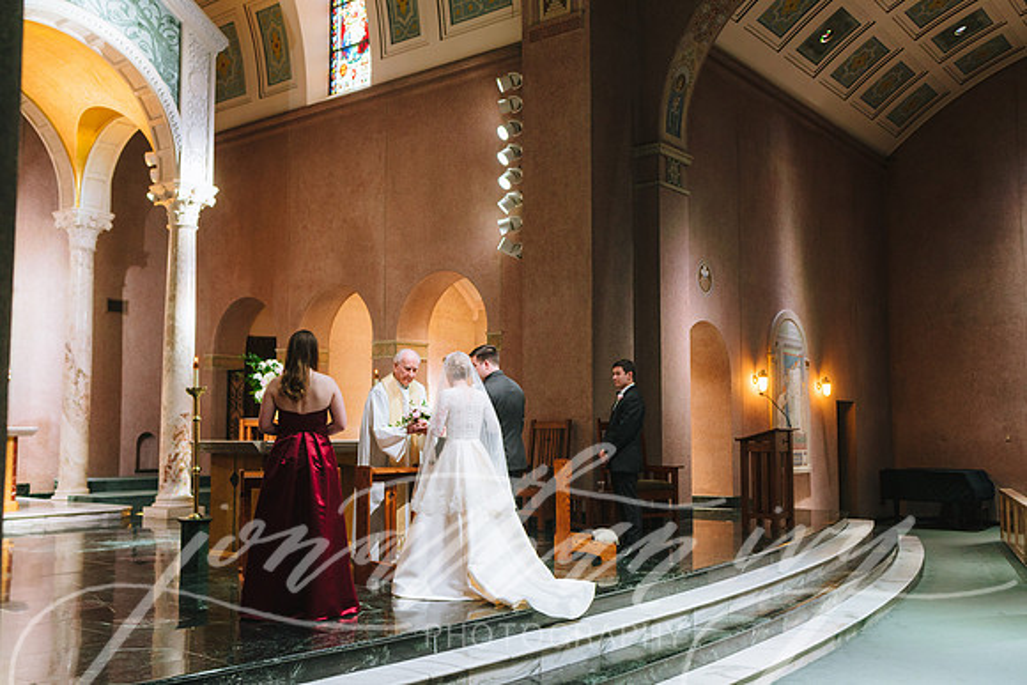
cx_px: 514
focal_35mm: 35
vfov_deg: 37.9
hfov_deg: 54.4
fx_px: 999
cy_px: 342
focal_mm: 35
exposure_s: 1/125
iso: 1600
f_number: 3.5
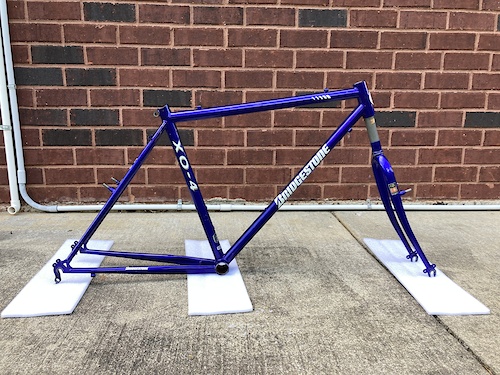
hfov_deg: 63.4
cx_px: 250
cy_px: 188
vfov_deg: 49.7
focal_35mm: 28
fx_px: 404
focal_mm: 3.99
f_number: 1.8
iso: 20
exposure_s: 1/139
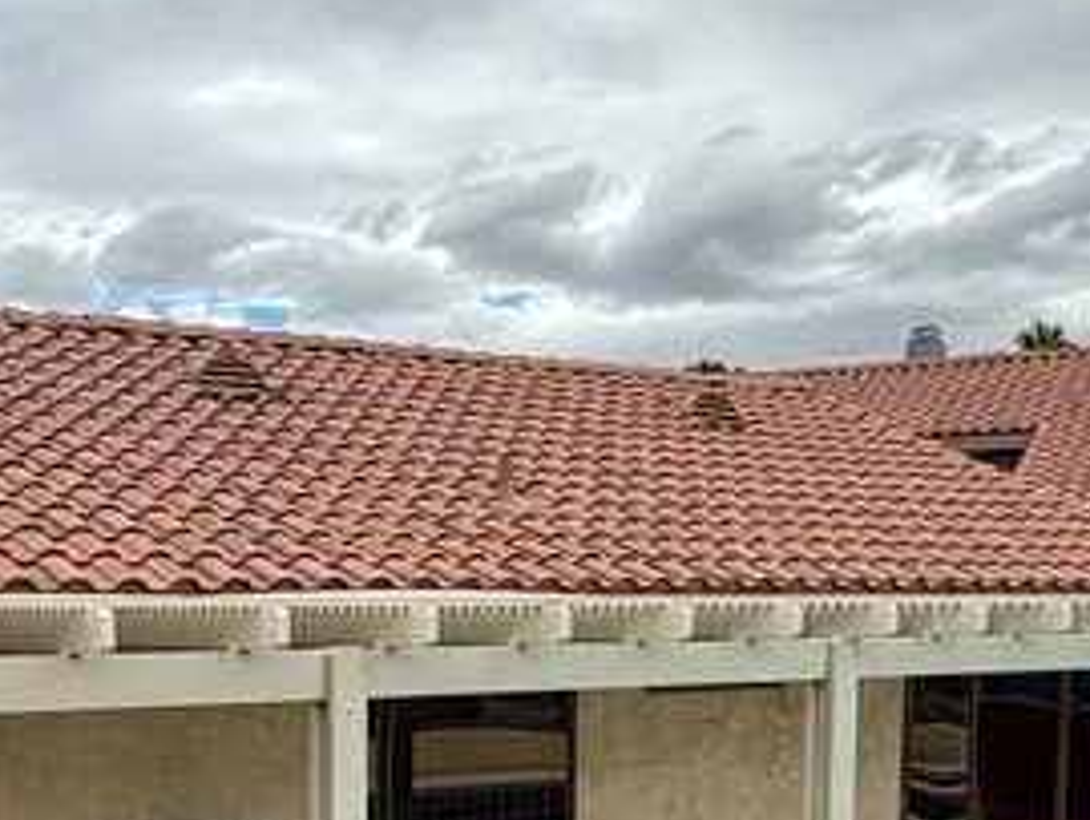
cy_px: 788
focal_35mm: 53
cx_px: 347
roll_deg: +0.2
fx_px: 1670
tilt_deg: -6.4
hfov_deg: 35.7
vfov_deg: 26.3
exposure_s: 1/1017
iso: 20
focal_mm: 2.22
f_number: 2.2
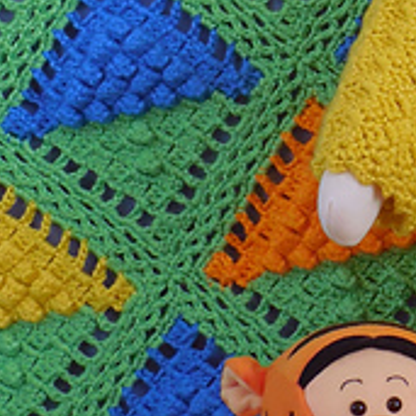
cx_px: 557
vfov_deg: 13.5
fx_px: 1754
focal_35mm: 129
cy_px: 119
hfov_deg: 13.0
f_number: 3.8
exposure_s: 1/30
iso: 360
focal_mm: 7
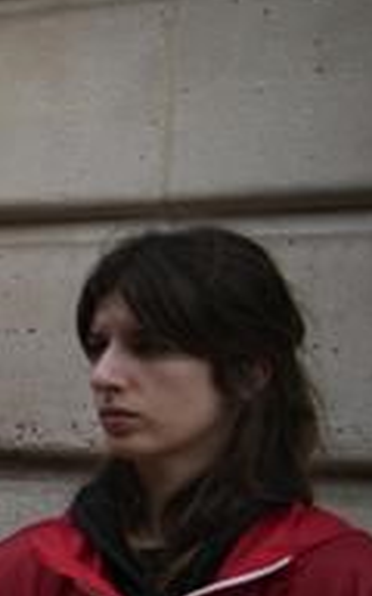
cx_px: -539
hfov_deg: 9.5
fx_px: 1963
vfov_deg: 17.1
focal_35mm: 121
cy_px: 504
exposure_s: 1/1250
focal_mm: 35
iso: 400
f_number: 4
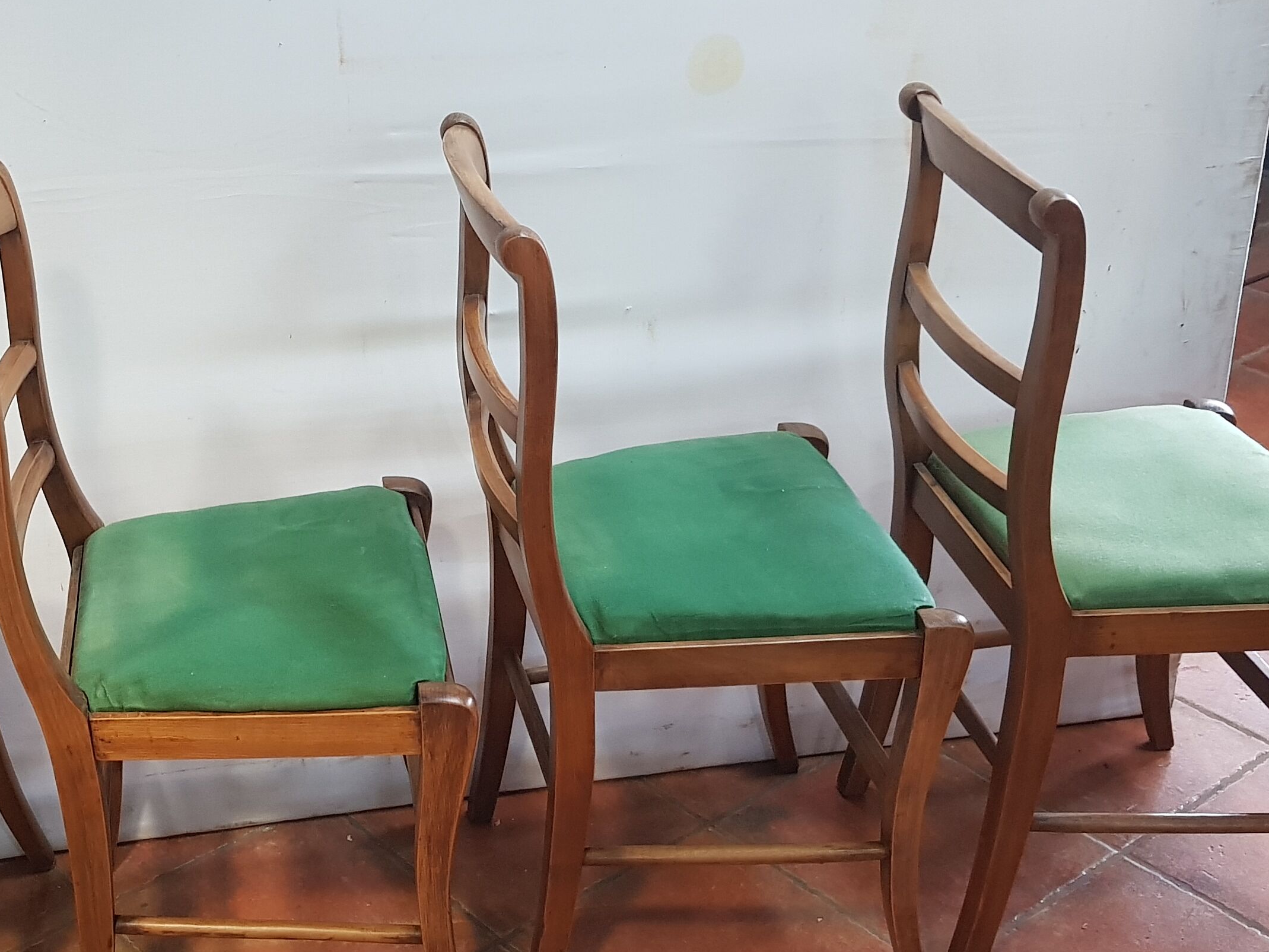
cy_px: 588
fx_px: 1797
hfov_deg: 38.1
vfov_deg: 29.6
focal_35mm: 49
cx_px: 347
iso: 200
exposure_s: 1/30
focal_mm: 4.2
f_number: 1.7
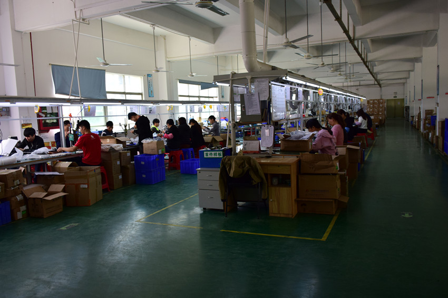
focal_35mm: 30
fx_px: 373
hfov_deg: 61.9
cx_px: 224
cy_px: 149
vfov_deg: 43.6
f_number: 5.6
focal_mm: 20
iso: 640
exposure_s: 1/160
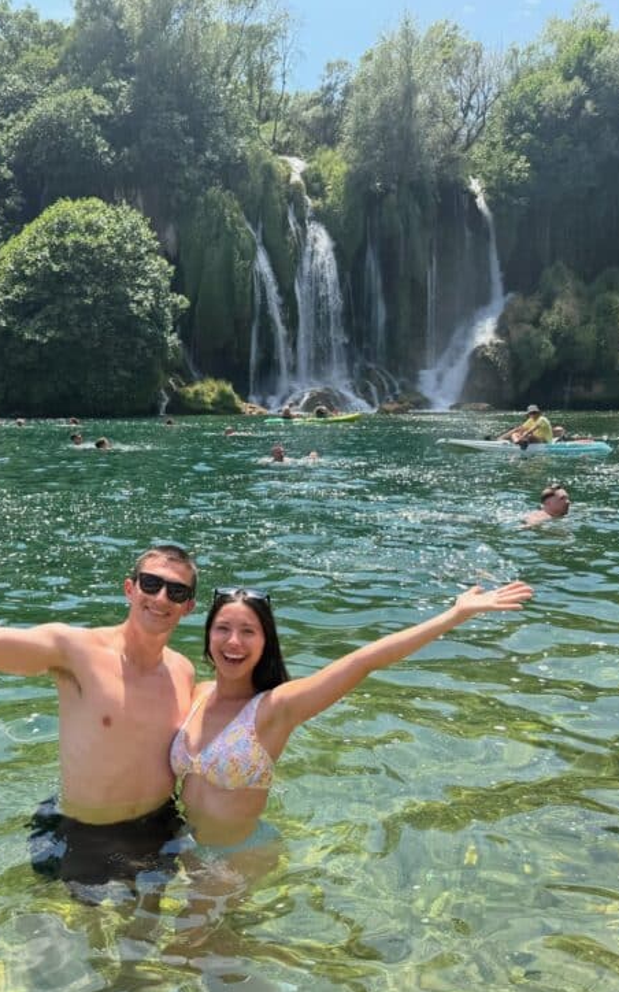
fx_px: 972
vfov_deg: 54.0
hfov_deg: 34.8
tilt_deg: -4.3
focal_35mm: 36
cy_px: 480
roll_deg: +0.5
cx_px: 179
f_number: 1.78
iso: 80
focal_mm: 6.76
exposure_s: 1/2232
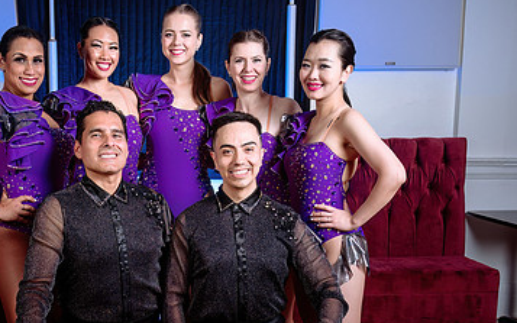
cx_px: 159
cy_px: 266
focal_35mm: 55
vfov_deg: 23.2
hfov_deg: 36.4
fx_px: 775
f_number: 4
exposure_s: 1/160
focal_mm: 27
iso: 100
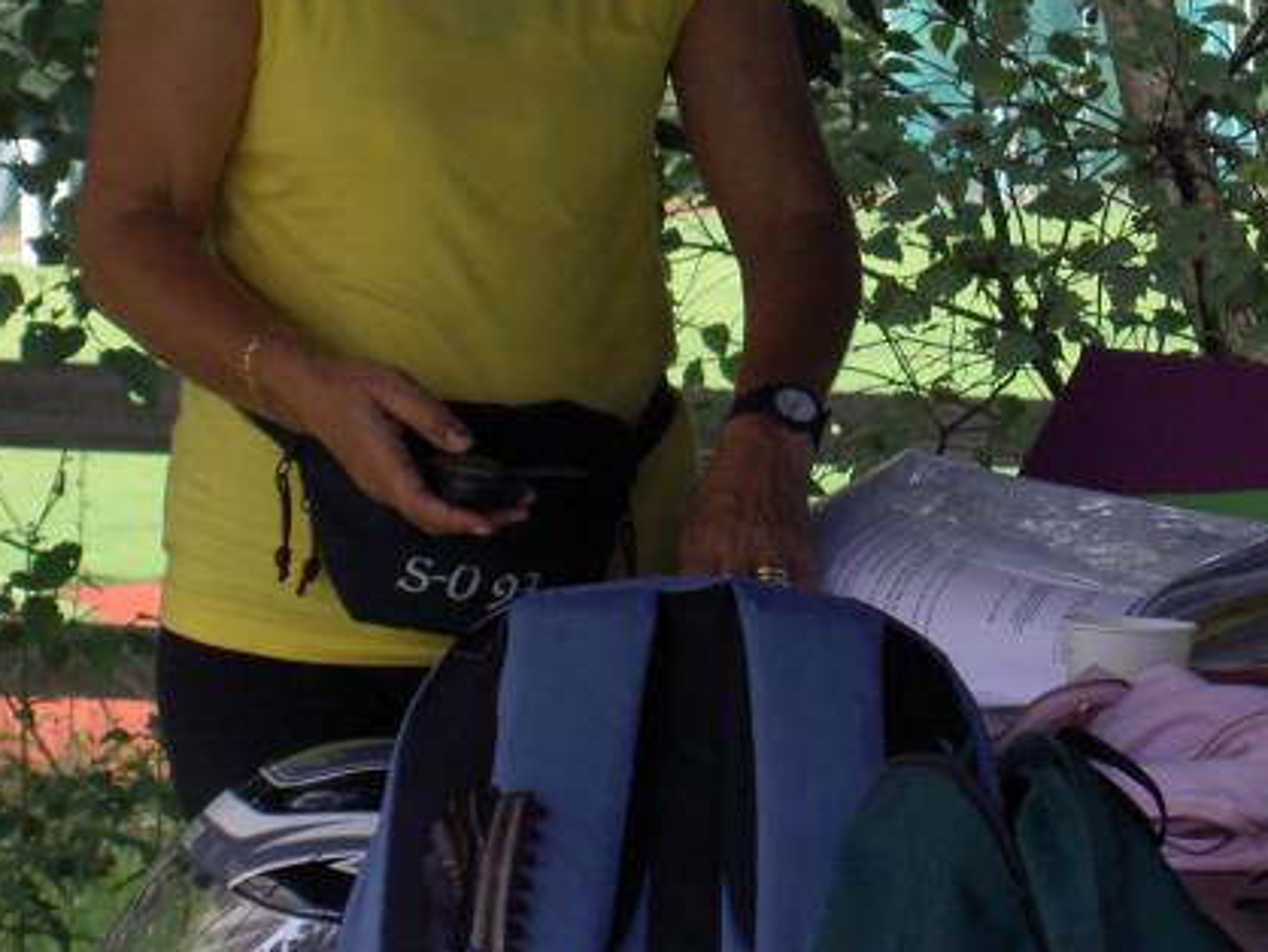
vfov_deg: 6.7
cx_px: 419
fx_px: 8137
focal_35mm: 222
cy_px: 49
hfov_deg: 8.9
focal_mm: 24
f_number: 4.9
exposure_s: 1/100
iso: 100
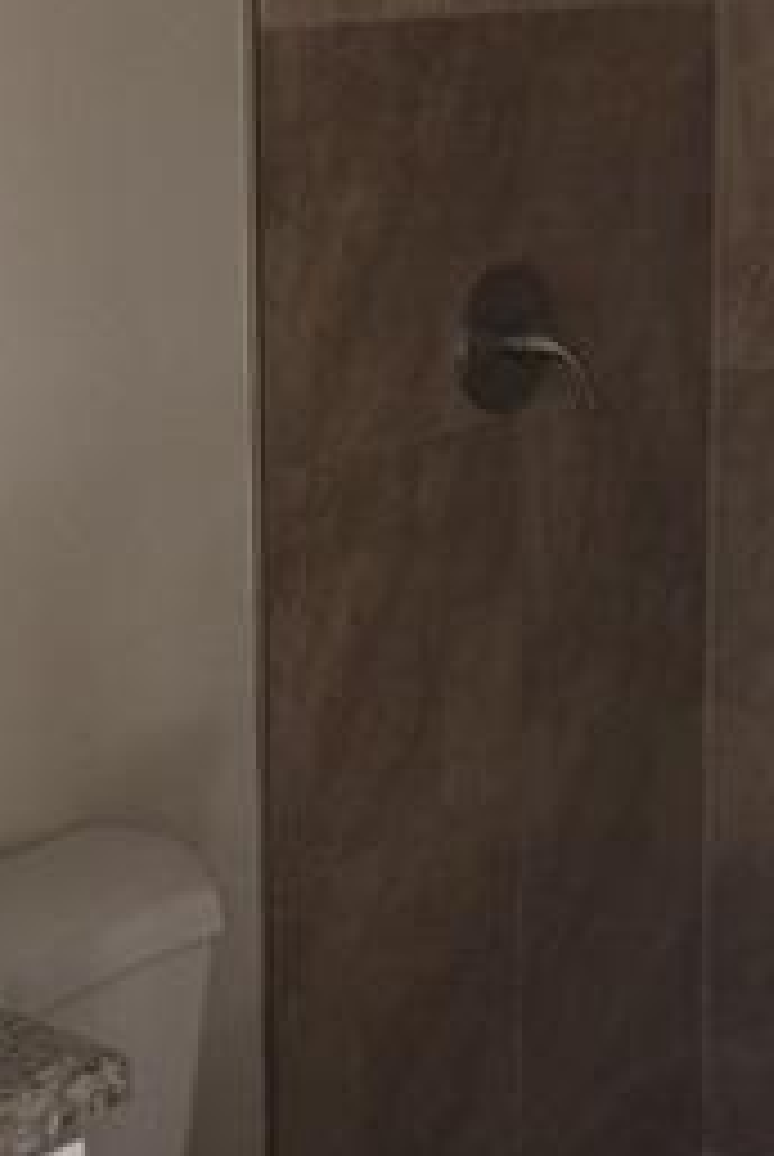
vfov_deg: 26.9
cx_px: -54
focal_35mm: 75
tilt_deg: -10.2
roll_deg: +2.9
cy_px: 481
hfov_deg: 17.7
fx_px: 2412
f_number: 2.2
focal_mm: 4.15
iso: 32
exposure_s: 1/30
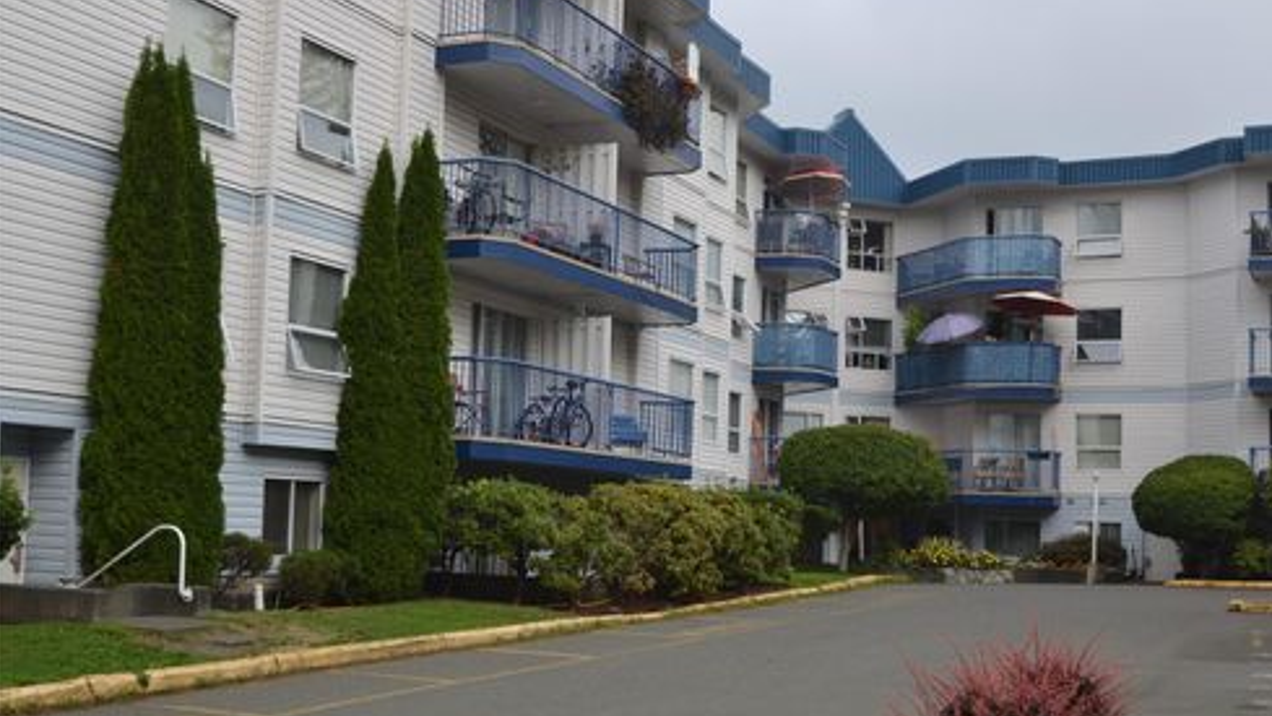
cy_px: 400
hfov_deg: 45.5
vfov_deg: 26.5
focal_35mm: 45
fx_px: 1518
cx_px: 648
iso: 100
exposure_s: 1/160
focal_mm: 28
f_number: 6.3
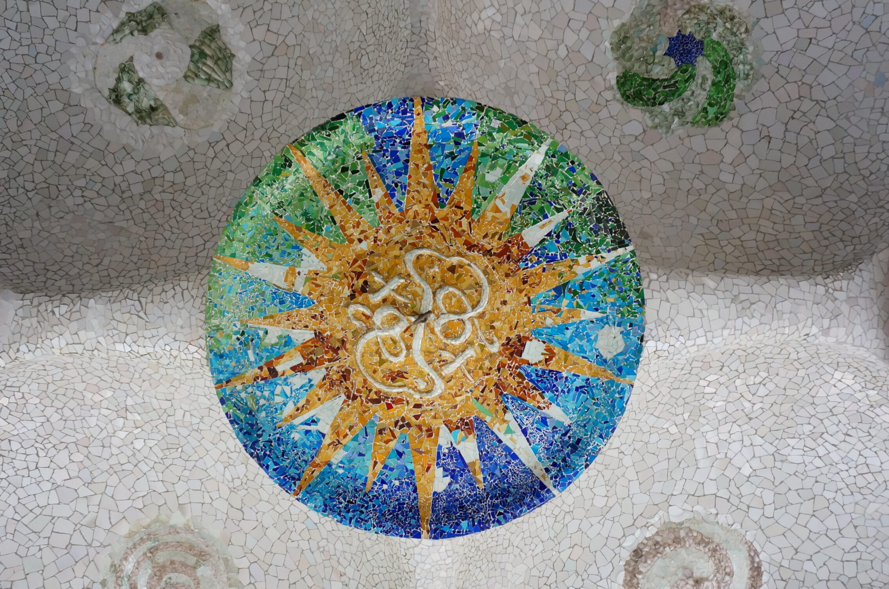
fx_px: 666
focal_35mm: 27
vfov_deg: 47.8
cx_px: 422
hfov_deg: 67.4
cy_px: 315
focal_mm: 16
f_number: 4
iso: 1000
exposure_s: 1/60
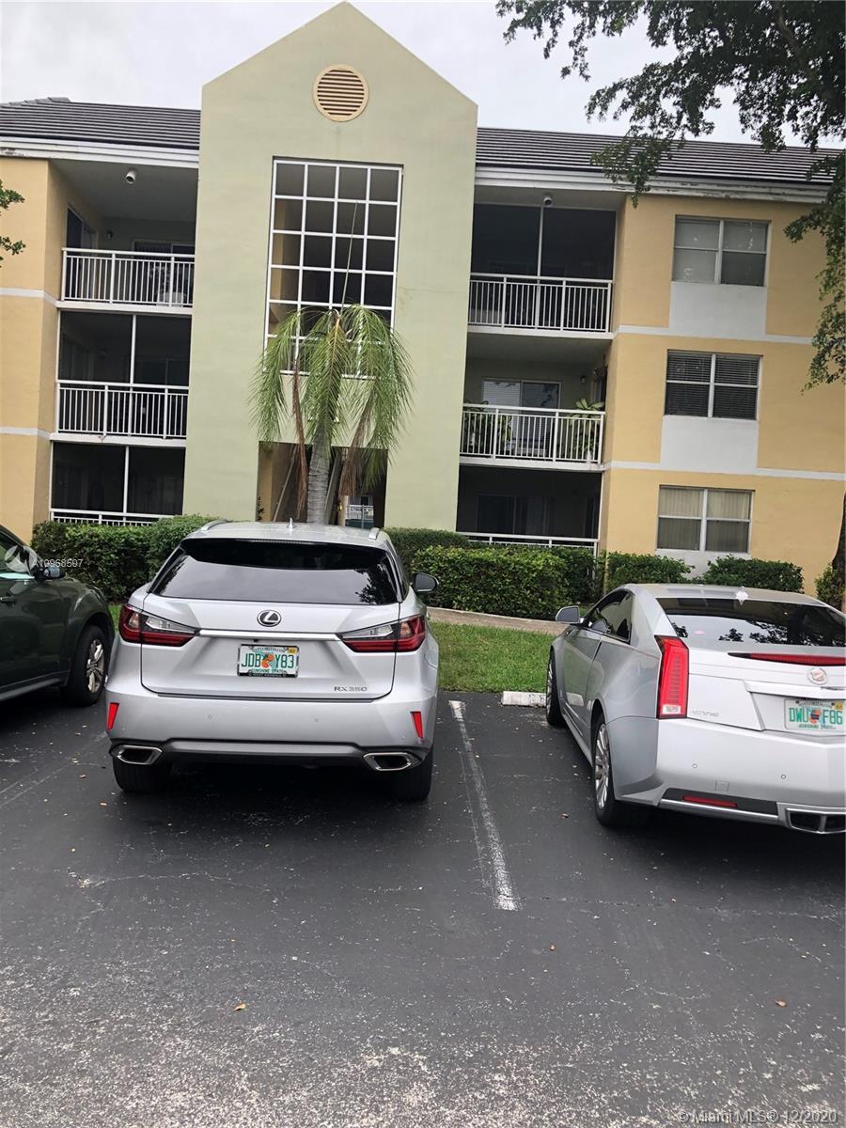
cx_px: 423
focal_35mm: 28
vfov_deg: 63.4
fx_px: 912
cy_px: 564
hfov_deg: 49.7
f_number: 1.8
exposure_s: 1/437
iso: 20
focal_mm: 3.99
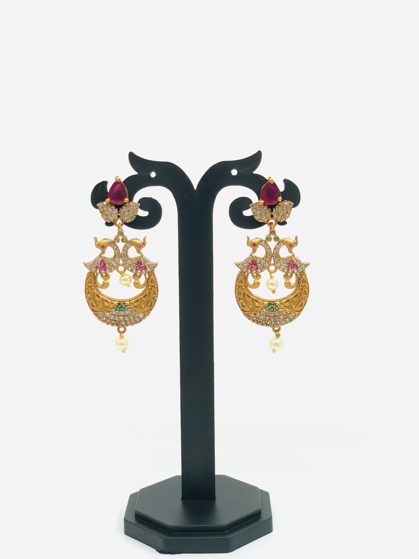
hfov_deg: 28.0
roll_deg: +1.7
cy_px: 280
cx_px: 210
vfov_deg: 36.8
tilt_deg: -8.5
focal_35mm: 52
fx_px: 839
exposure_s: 1/100
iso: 16
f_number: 2.4
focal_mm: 6
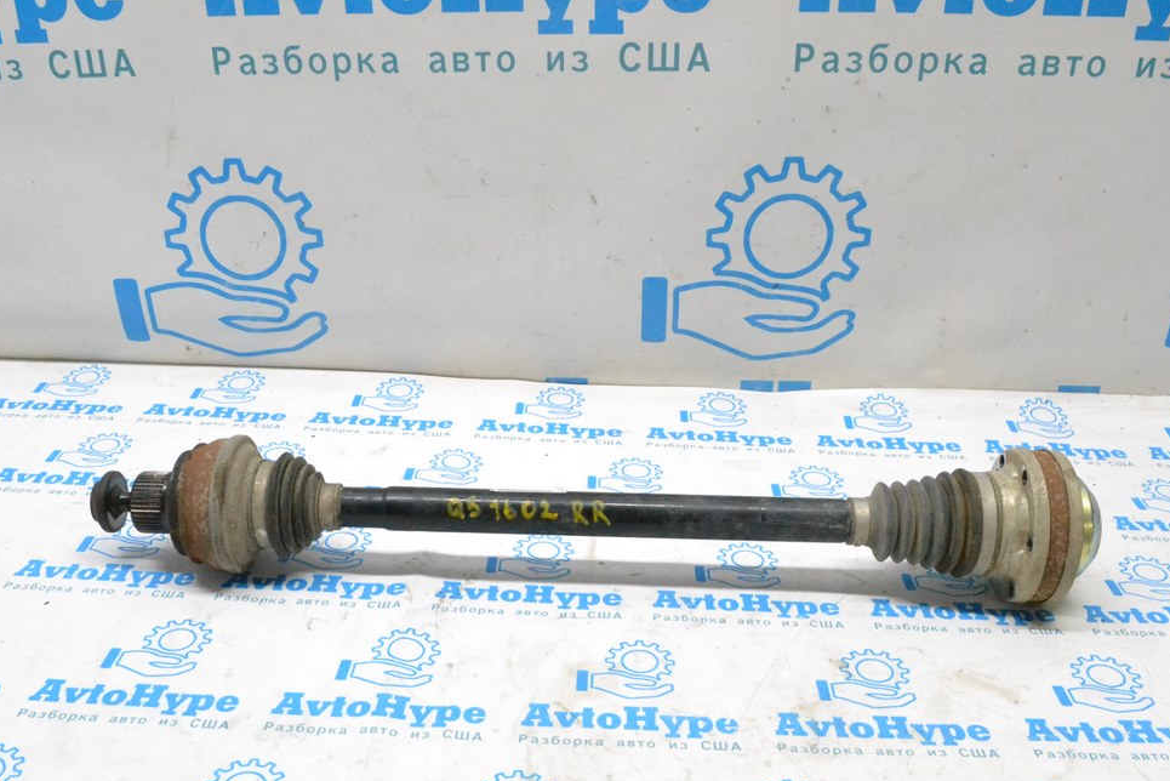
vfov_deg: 37.9
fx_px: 1138
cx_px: 577
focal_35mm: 35
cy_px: 413
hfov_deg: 54.4
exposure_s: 1/100
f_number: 13
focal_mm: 22
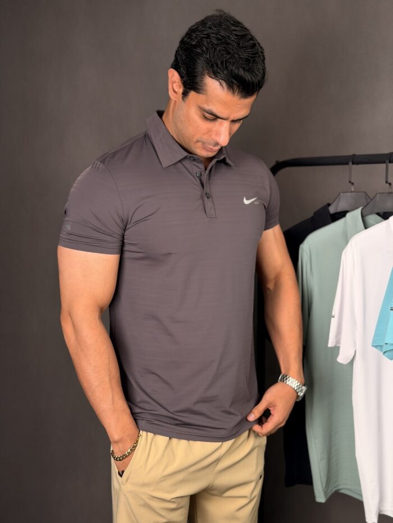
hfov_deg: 30.3
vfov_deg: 39.7
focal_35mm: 48
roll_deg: +0.9
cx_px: 196
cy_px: 262
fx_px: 726
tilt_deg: -7.1
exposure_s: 1/121
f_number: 1.78
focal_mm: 6.76
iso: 80
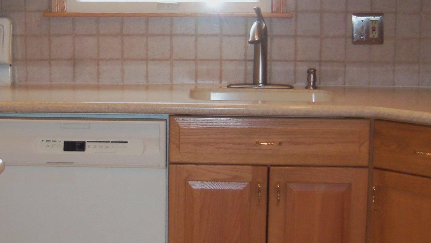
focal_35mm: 71
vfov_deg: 17.0
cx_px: 131
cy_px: 102
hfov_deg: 29.5
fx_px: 812
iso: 160
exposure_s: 1/50
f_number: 4.3
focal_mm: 6.8
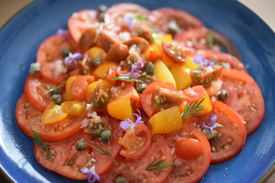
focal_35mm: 105
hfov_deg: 19.4
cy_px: 92
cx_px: 138
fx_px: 803
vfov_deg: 13.1
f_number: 4
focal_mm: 105
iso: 800
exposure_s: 1/250
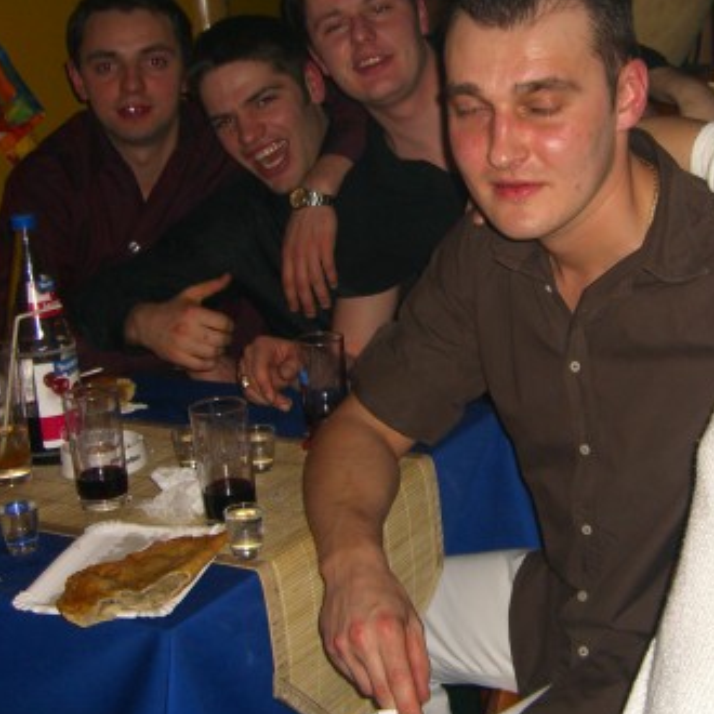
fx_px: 1423
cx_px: 541
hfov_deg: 27.7
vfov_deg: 28.1
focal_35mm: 61
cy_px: 312
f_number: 2.8
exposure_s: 1/60
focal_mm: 7.9
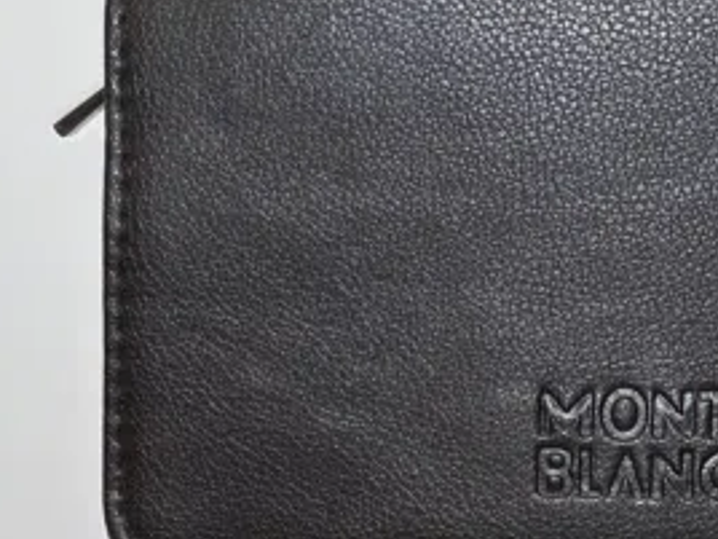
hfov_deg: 33.0
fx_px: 1141
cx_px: 656
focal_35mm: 55
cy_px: 499
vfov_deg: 25.6
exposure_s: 1/100
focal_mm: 5.4
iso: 100
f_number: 1.8
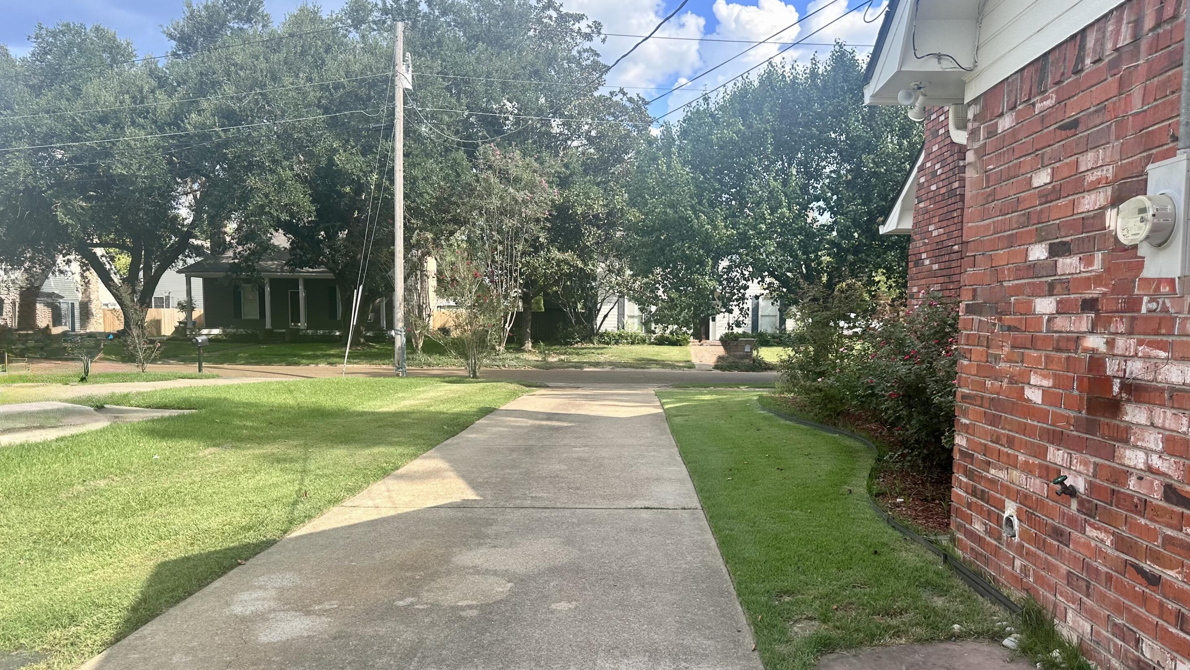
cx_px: 612
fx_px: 852
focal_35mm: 27
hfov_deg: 69.8
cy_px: 394
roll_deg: -0.5
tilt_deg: -4.5
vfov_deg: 42.7
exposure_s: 1/1304
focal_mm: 6.86
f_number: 1.78
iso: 80
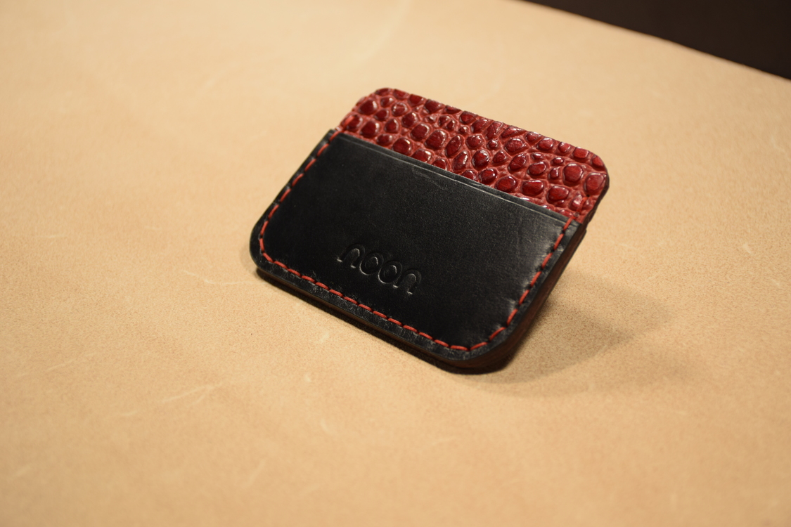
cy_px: 264
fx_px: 1648
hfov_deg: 27.0
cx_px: 396
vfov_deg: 18.2
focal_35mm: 75
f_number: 5.6
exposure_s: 1/125
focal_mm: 50
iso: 250
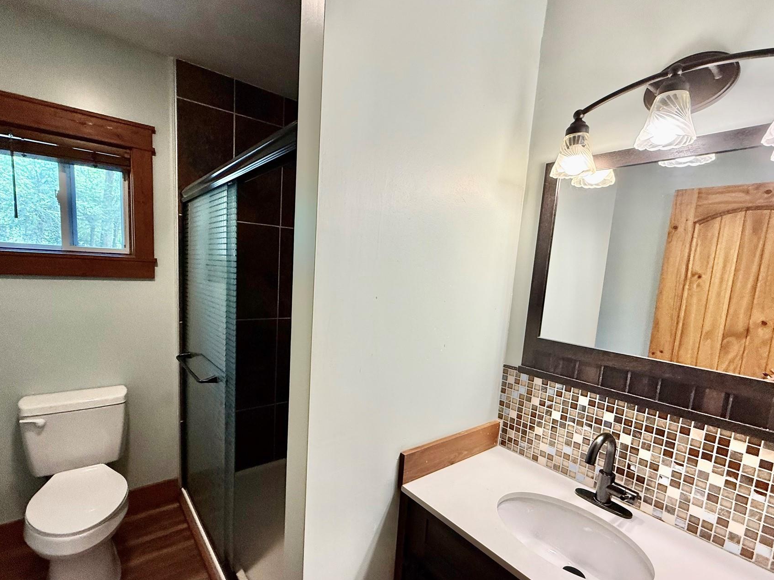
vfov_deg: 74.5
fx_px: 380
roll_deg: -3.2
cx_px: 366
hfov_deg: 90.9
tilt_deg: -8.6
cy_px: 320
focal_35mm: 17
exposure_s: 1/120
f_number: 2.2
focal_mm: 2.22
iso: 160
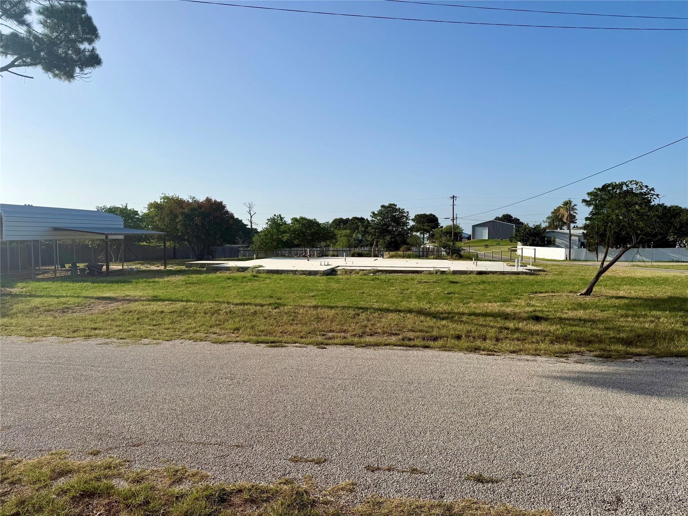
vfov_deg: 56.8
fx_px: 477
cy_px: 258
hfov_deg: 71.6
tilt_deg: -1.6
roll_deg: -0.6
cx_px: 344
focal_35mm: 24
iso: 80
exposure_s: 1/7353
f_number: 1.78
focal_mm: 6.76
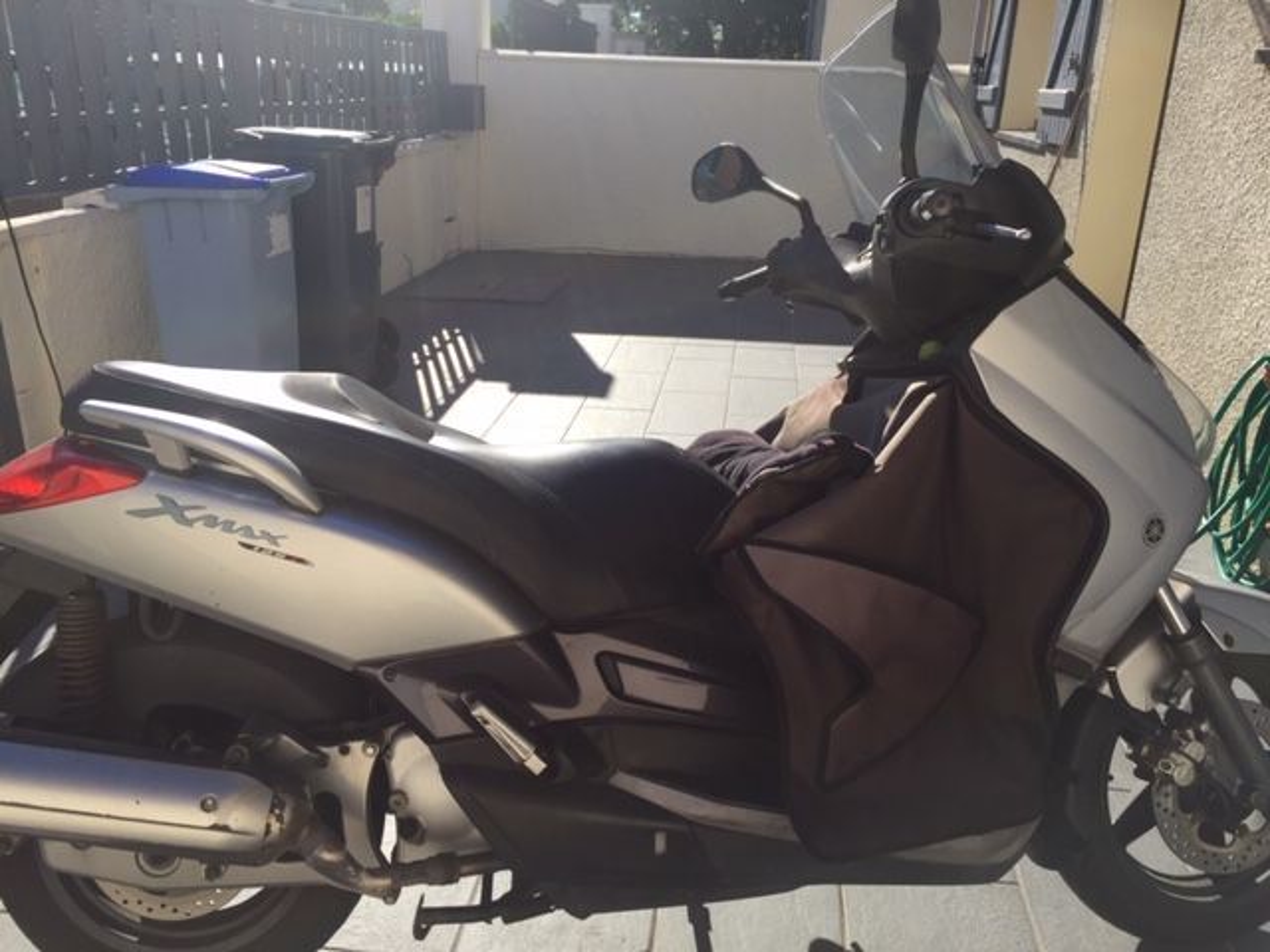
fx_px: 1064
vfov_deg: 48.2
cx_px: 635
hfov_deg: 61.7
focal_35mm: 29
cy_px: 476
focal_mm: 4.15
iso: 32
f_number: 2.2
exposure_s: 1/1582
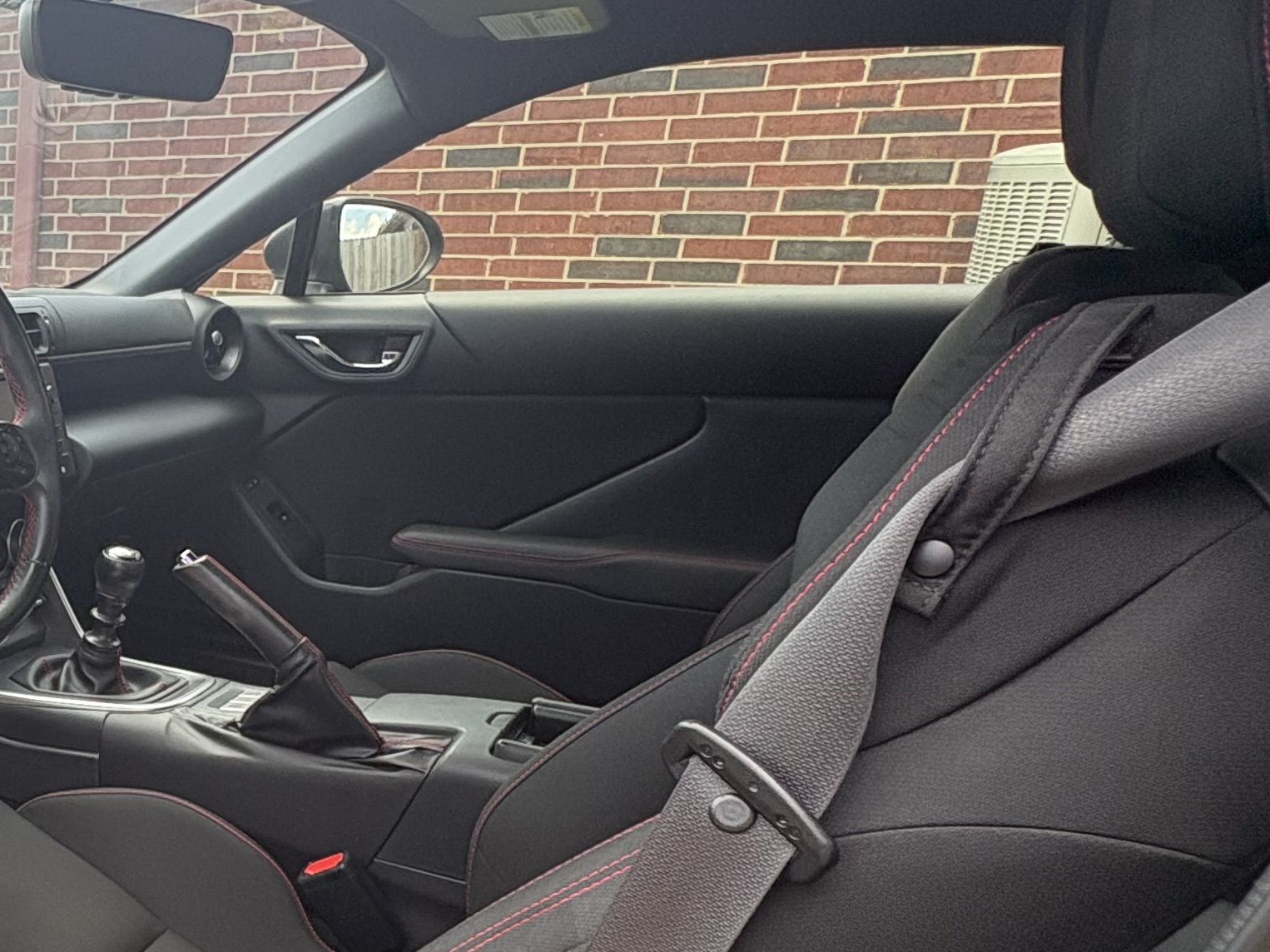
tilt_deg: -18.4
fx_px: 1357
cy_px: 659
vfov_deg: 38.1
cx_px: -204
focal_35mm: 37
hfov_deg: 38.8
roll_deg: +0.3
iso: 64
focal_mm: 2.22
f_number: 2.2
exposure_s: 1/129
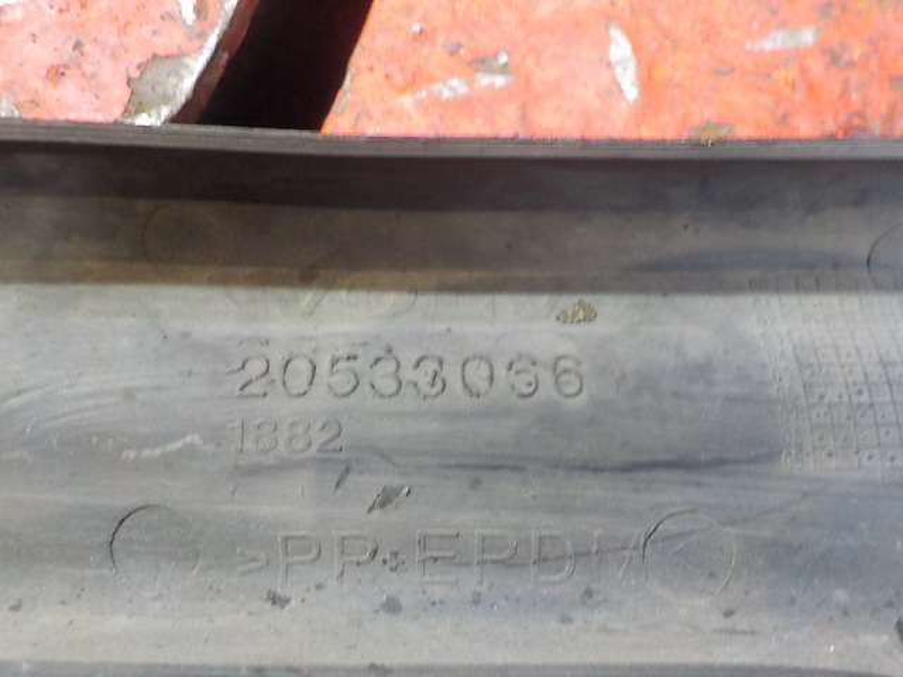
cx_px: 452
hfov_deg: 60.0
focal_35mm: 30
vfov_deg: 46.8
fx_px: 783
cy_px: 338
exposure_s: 1/8
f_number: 3.3
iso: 450
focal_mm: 4.1
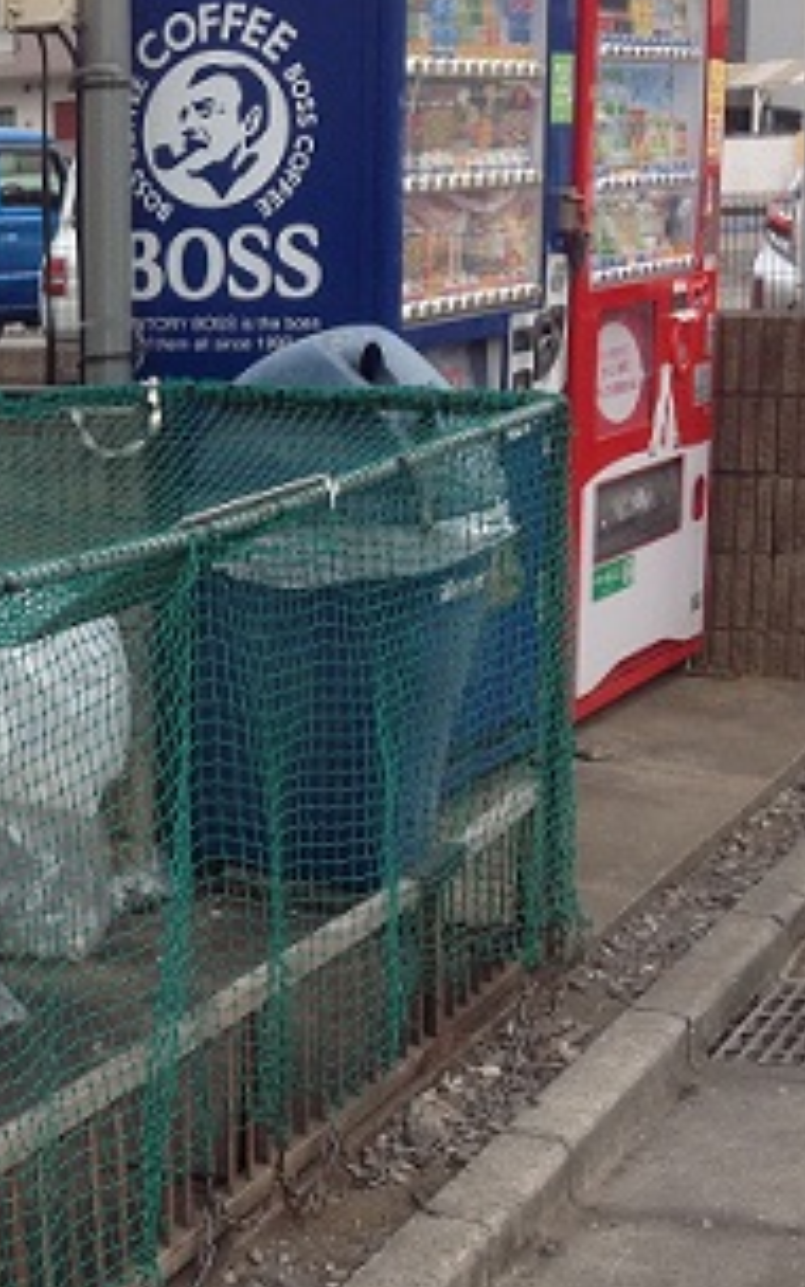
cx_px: -172
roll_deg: +1.2
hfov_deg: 16.4
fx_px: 2668
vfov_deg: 27.1
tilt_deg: -12.4
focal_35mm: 76
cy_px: 743
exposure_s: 1/308
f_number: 2.4
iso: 50
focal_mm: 4.28
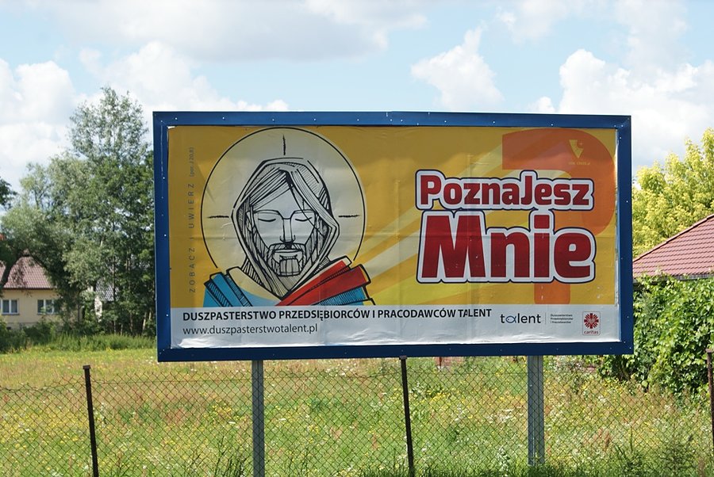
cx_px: 357
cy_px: 238
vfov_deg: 15.2
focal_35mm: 90
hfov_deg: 22.6
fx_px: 1787
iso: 100
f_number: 8
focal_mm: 60
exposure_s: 1/160
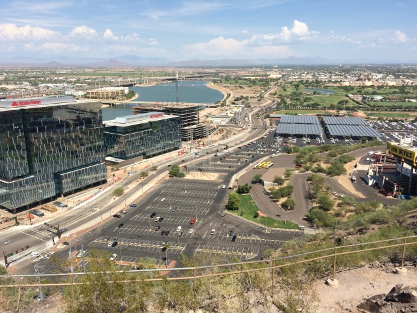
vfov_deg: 48.2
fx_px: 349
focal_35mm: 29
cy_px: 156
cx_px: 208
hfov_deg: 61.7
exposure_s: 1/2740
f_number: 2.2
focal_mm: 4.15
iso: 32
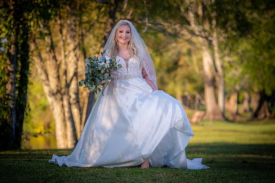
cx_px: 138
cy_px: 92
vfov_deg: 7.8
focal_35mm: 175
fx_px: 1336
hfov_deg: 11.8
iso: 80
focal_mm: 175
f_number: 3.2
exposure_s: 1/250
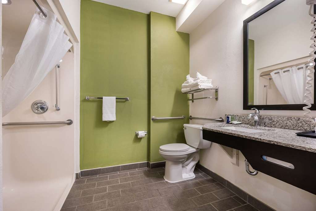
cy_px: 106
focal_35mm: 16
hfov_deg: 98.5
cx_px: 158
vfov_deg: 75.5
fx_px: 136
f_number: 8
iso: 250
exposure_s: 1.3
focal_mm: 15.5
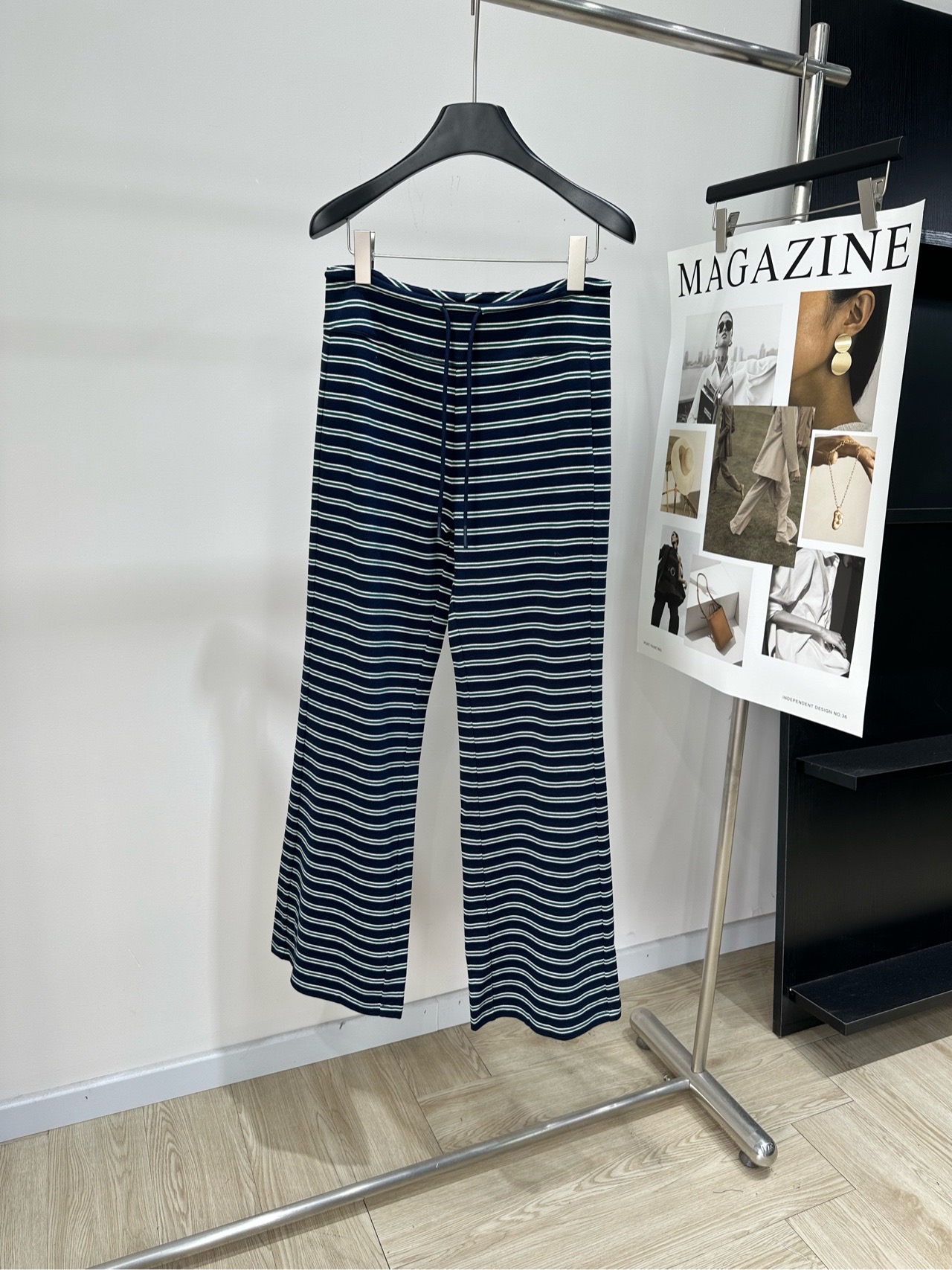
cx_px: 476
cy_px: 635
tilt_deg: -14.9
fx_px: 880
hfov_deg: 56.8
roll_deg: -2.9
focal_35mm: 24
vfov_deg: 71.6
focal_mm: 6.86
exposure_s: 1/126
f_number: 1.78
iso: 64
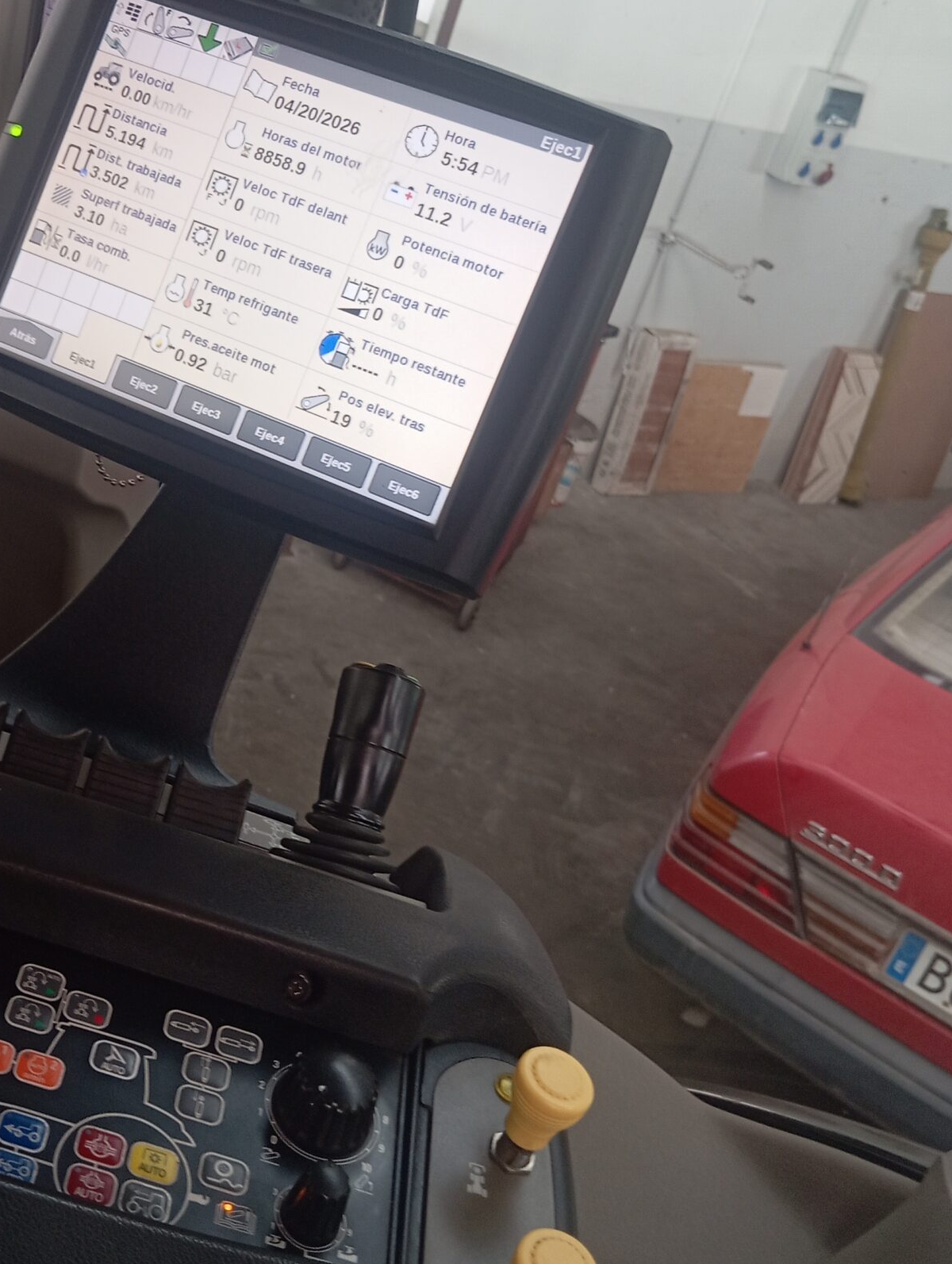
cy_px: 526
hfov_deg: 31.5
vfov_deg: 41.9
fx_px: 1645
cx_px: 209
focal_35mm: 45
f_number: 1.8
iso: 175
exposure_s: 1/33.3
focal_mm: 4.22
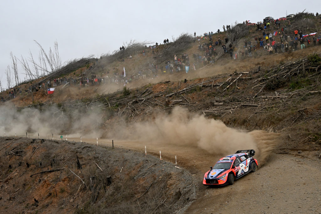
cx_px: 160
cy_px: 107
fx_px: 312
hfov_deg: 54.4
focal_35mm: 35
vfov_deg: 37.9
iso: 800
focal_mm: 35
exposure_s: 1/1250
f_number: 9
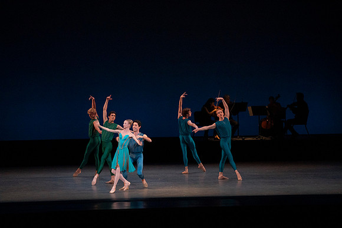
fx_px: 1539
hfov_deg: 12.7
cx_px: 171
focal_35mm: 162
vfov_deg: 8.5
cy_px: 114
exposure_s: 1/400
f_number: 7.1
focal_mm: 162
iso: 8000
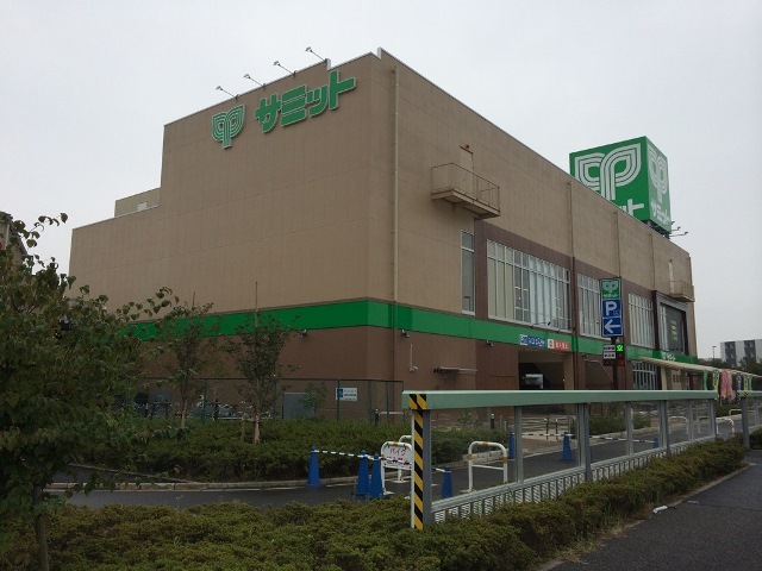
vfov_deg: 46.8
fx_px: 660
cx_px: 381
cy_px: 286
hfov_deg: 60.0
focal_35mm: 30
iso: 40
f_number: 2.2
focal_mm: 4.12
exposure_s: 1/2283
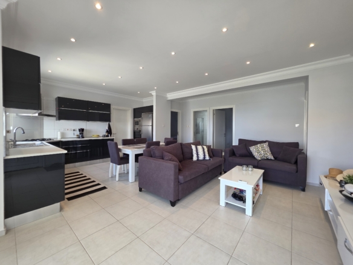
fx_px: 133
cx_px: 176
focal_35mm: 13
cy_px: 132
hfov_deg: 106.2
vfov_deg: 89.9
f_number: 1.9
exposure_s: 1/100
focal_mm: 2.2
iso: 100
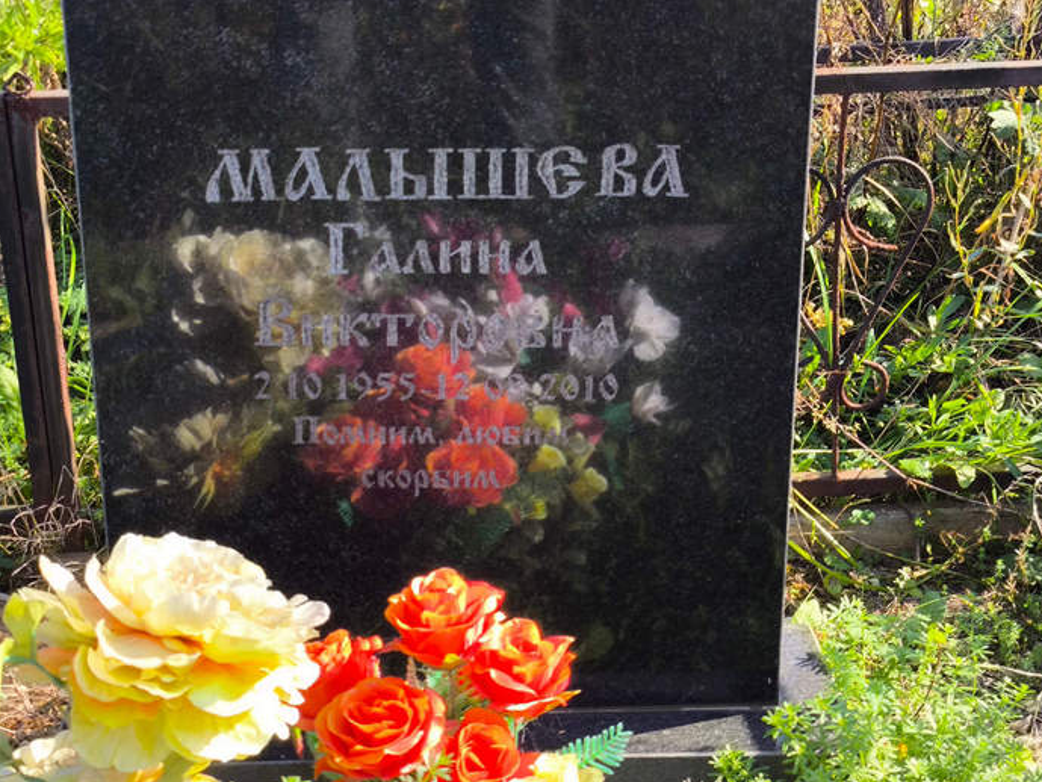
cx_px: 459
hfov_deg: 33.2
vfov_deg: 25.2
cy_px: 369
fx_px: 1746
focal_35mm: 58
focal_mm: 4.71
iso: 50
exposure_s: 1/386
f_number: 1.7
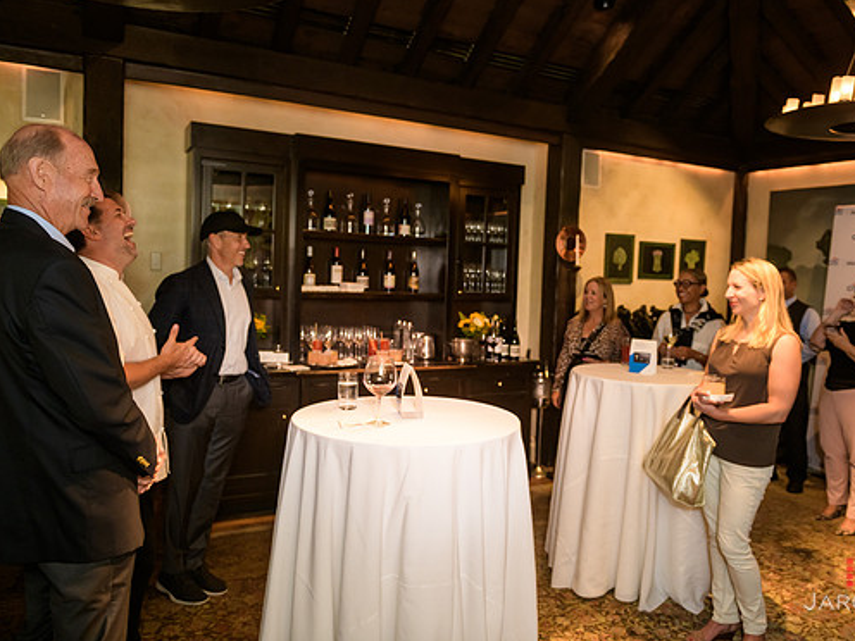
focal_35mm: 27
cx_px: 469
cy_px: 314
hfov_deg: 65.2
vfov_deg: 51.4
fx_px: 667
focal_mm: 24
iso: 1250
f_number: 3.2
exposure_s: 1/125
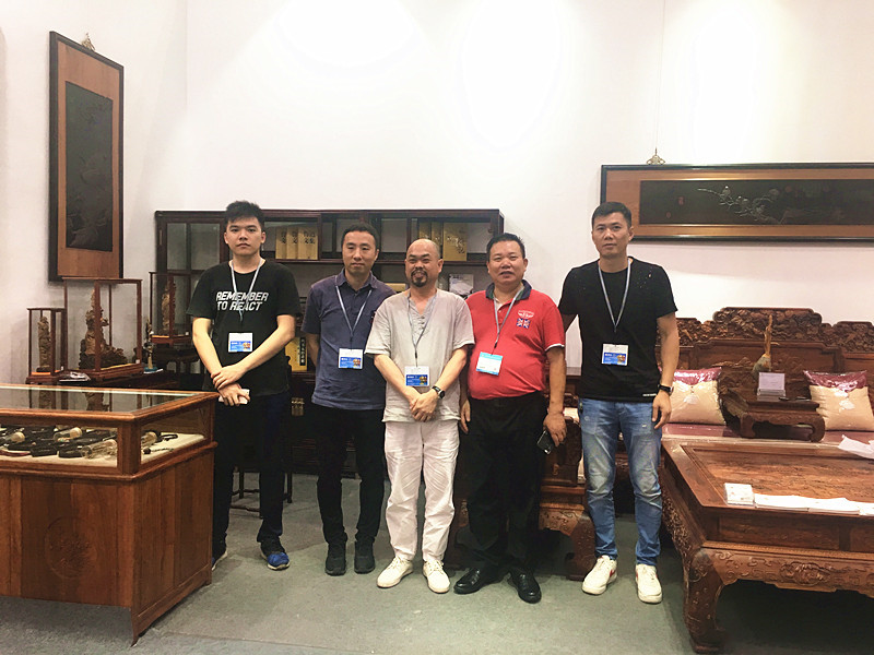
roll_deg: -1.1
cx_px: 437
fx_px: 732
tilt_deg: -2.8
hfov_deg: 61.7
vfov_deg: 48.2
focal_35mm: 29
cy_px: 328
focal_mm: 4.15
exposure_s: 1/33
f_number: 2.2
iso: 40
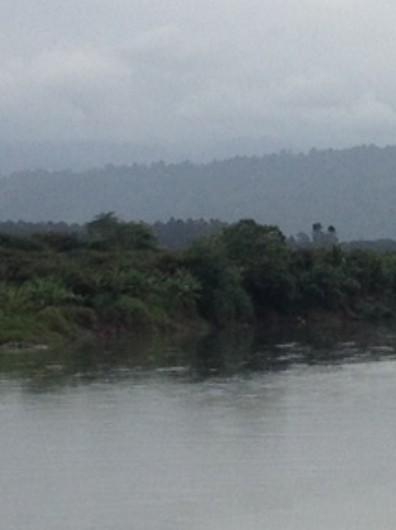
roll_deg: +0.0
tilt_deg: -2.7
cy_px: 269
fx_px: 2994
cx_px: 587
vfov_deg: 10.1
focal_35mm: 196
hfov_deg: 7.4
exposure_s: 1/2632
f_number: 2.4
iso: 50
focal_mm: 4.28
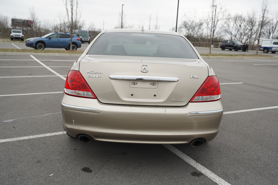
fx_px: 270
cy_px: 92
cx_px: 139
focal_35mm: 35
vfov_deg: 37.9
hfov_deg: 54.4
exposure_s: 1/1600
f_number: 4
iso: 640
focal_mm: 35
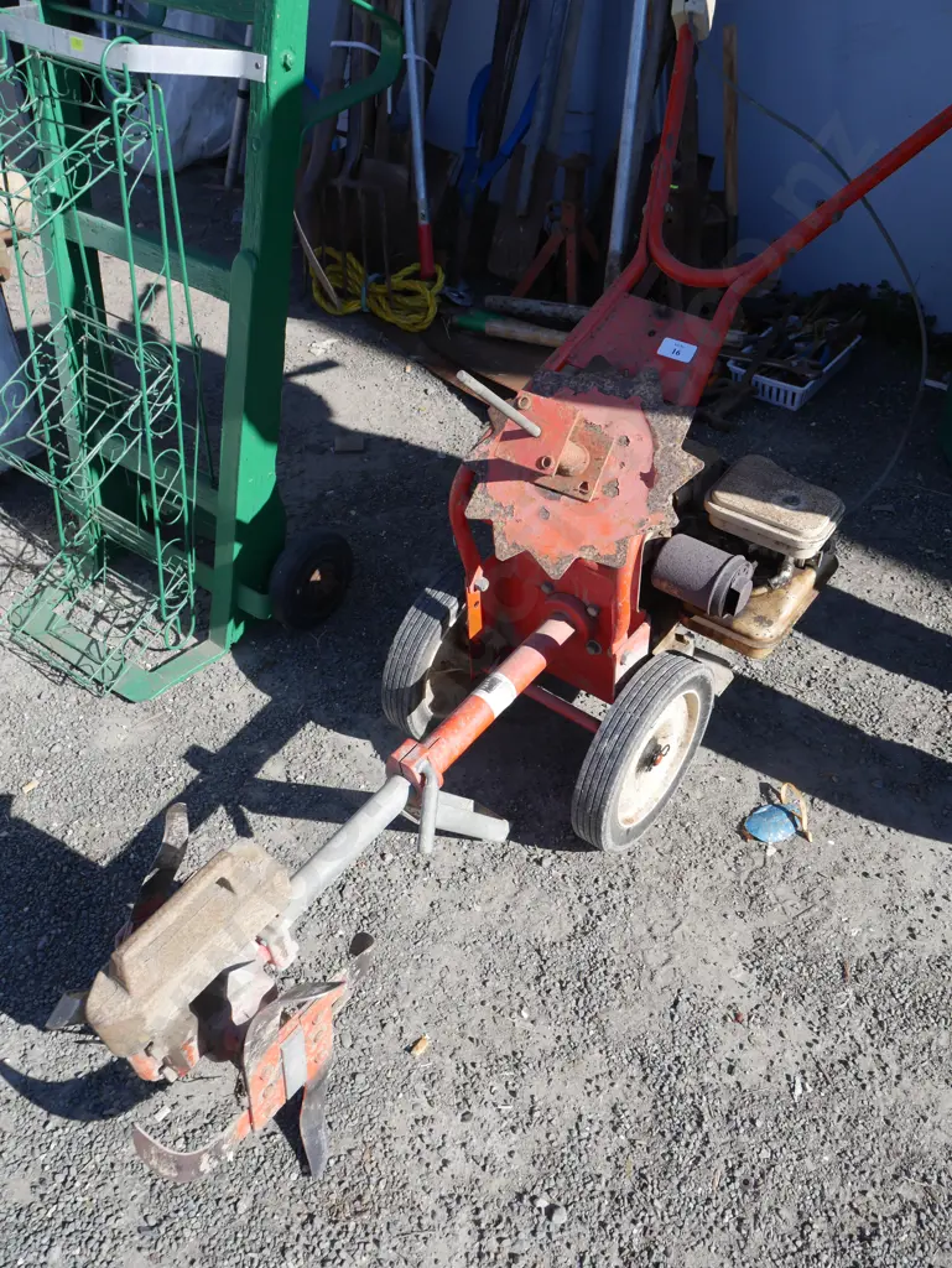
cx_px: 476
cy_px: 634
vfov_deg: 63.4
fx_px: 1026
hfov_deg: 49.8
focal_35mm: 28
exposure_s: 1/400
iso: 200
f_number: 6.3
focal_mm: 14
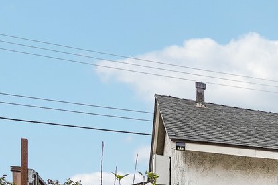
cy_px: 265
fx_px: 610
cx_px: 628
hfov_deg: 16.0
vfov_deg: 16.0
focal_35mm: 79
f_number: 8
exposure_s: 1/1000
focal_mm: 16
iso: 400
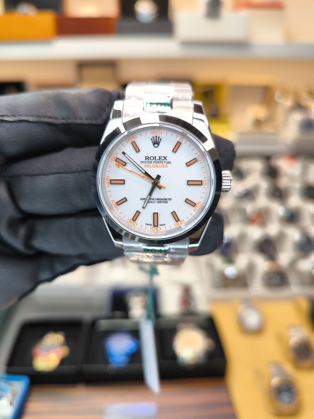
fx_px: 290
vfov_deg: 71.6
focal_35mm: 24
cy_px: 210
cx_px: 157
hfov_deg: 56.8
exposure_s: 1/120
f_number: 1.9
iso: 50
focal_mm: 6.92
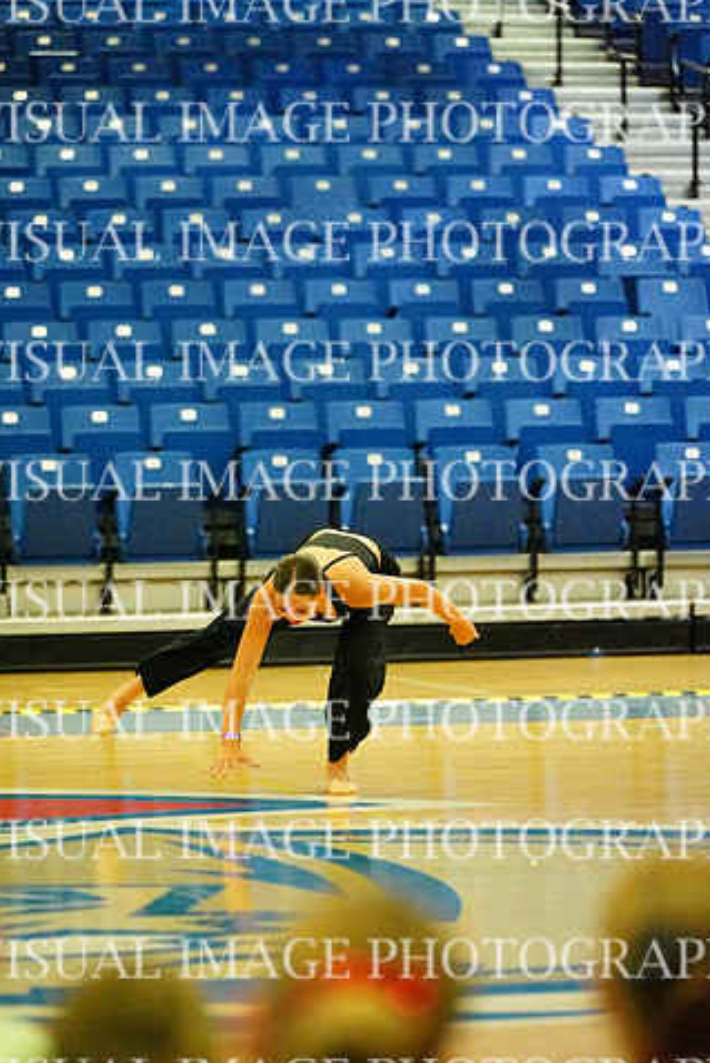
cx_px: 353
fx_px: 5380
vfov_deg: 11.3
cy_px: 540
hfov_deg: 7.6
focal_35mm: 182
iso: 25600
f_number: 2.8
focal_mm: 150
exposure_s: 1/1600
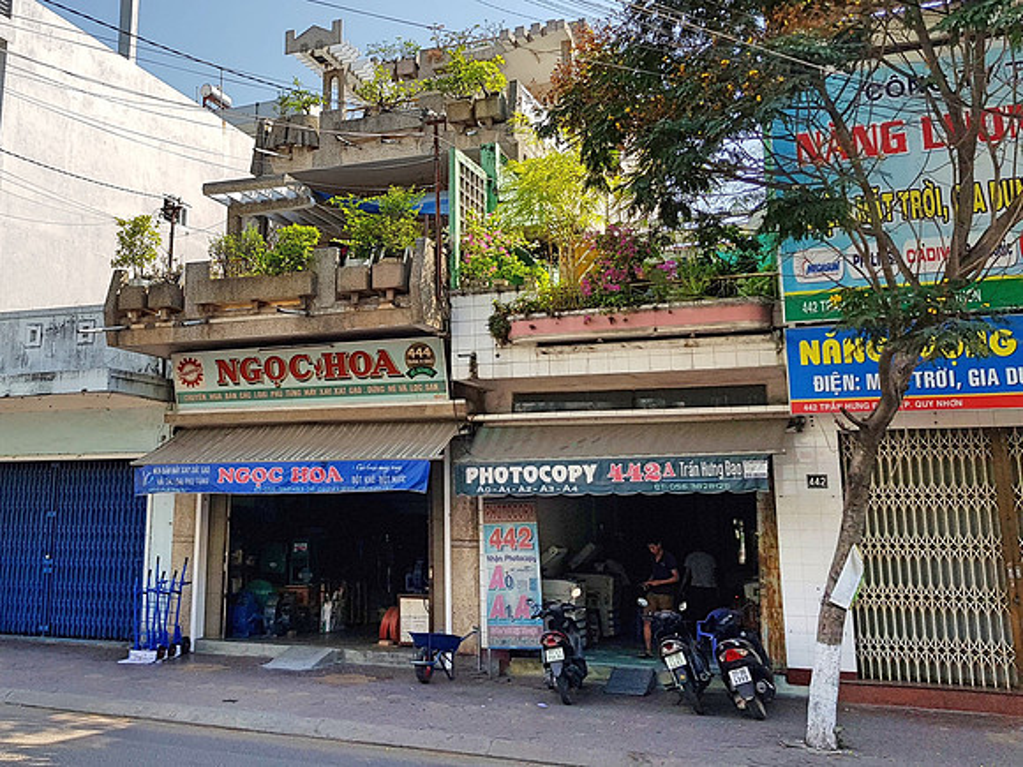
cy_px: 384
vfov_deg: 53.1
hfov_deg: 67.3
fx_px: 768
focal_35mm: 26
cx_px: 512
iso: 40
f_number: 1.7
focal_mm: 4.2
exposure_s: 1/1508
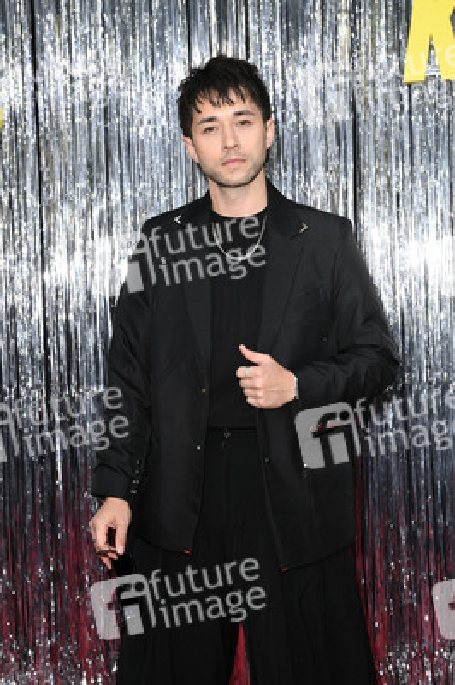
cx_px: 228
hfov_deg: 19.4
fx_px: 1329
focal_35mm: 70
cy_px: 342
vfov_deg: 28.9
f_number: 5.6
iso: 400
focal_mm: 70
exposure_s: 1/320
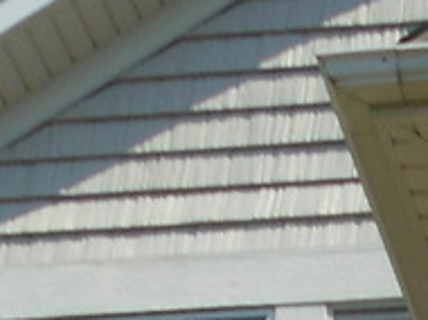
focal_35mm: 220
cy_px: 1161
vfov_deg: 5.9
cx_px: 793
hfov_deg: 8.6
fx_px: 2717
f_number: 3.3
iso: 80
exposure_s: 1/1250
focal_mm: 5.2
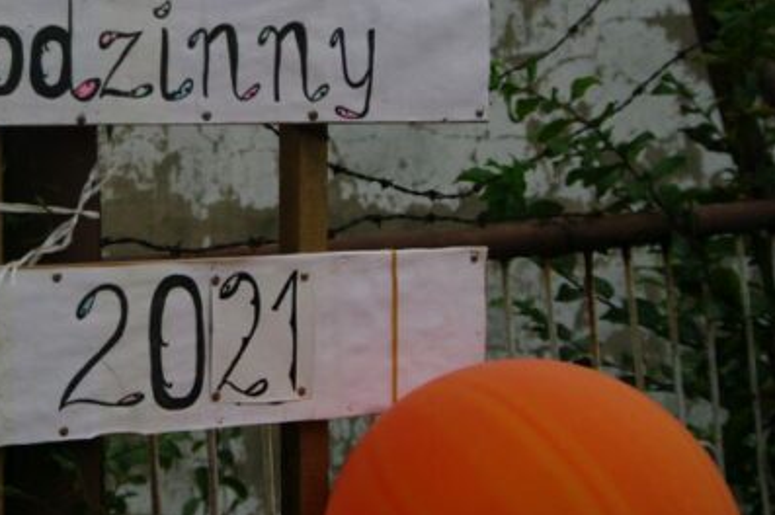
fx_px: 3119
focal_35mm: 145
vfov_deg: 9.4
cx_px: 131
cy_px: 119
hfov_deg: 14.1
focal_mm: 50
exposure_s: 1/1000
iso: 560
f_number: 5.6
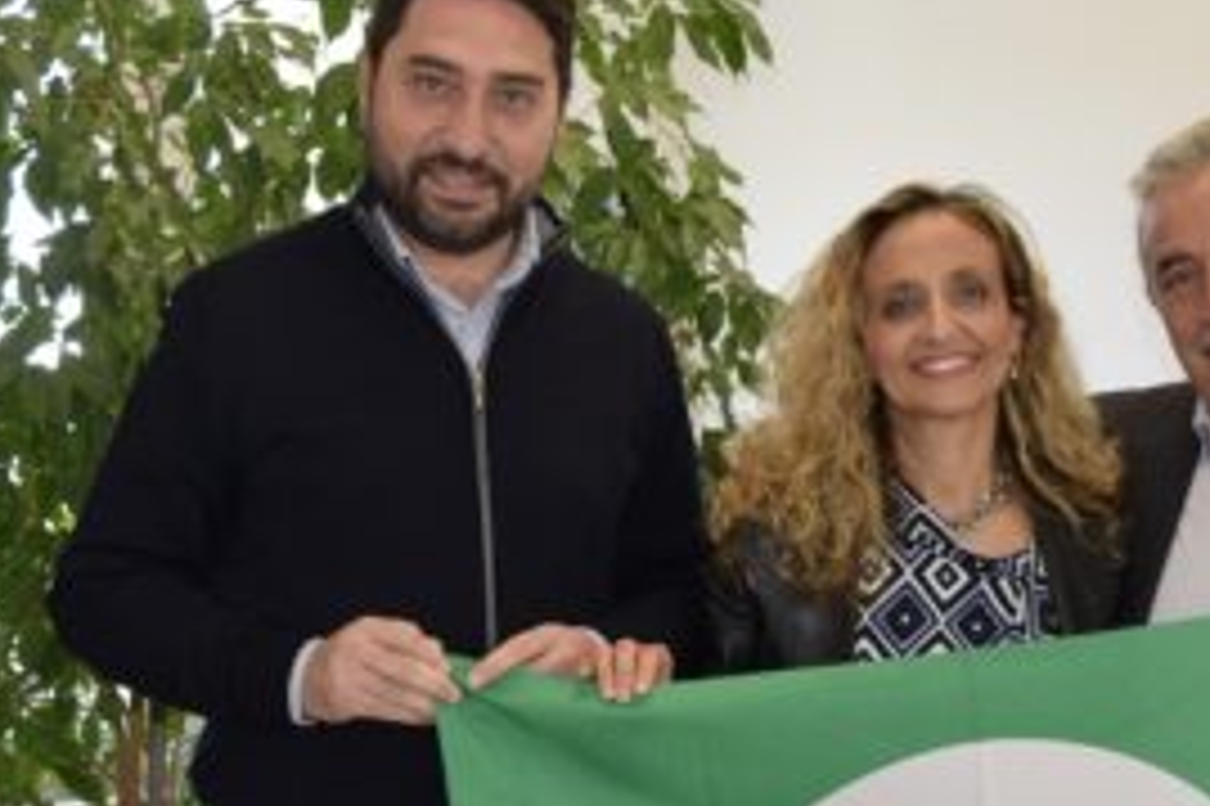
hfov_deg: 26.5
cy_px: 696
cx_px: 787
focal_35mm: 76
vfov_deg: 17.7
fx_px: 2553
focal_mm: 22
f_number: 5.6
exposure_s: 1/125
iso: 800
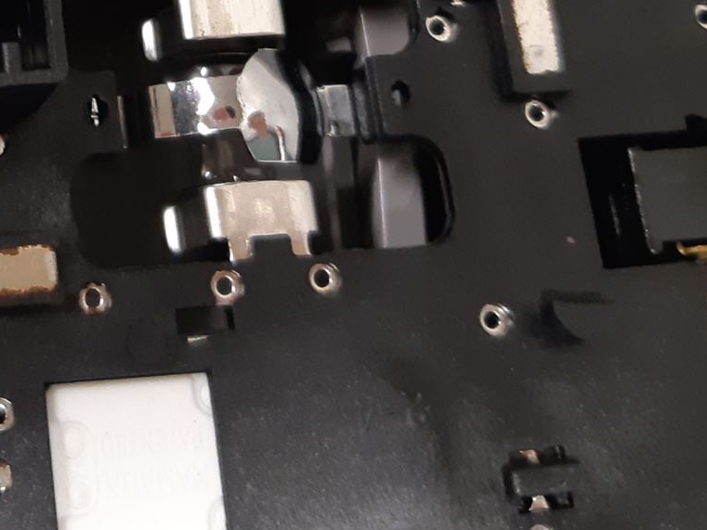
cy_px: -122
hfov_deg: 26.0
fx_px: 1430
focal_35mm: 70
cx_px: -39
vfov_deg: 19.7
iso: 200
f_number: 1.7
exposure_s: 1/33
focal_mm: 3.93
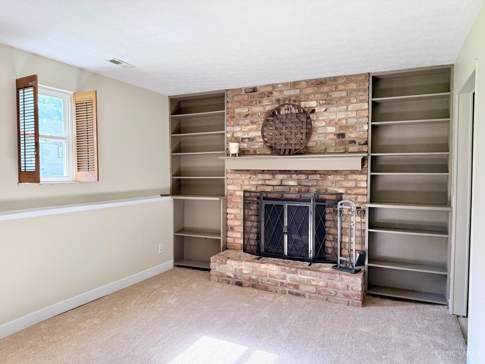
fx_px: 336
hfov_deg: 71.6
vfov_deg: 56.8
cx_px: 242
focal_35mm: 24
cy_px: 182
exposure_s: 1/151
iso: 200
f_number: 1.78
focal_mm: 6.76
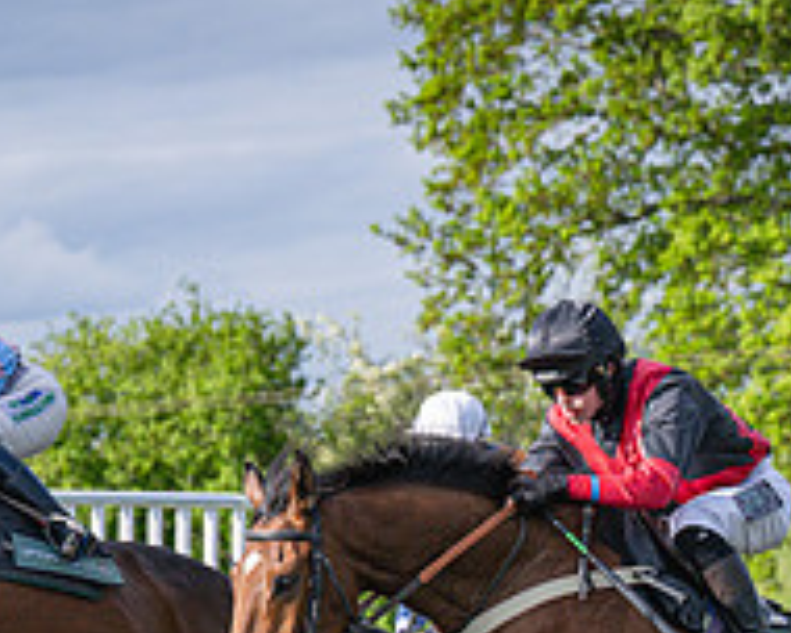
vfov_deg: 5.9
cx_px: 294
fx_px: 6087
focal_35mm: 260
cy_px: 791
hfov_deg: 7.4
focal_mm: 78
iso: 400
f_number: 4
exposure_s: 1/4000
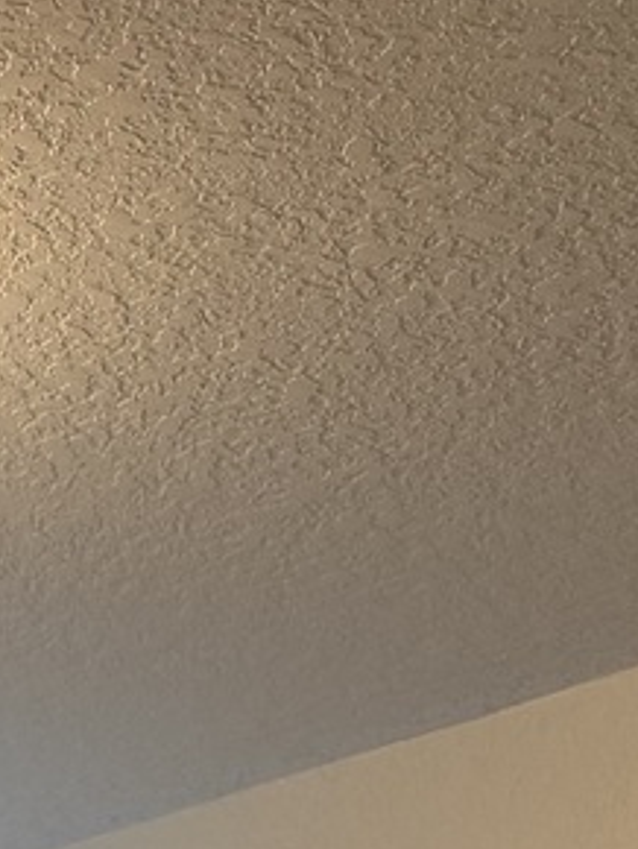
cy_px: 2102
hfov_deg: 11.8
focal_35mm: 119
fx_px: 2920
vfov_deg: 12.5
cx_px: -392
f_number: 1.78
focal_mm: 6.76
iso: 250
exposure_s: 1/60
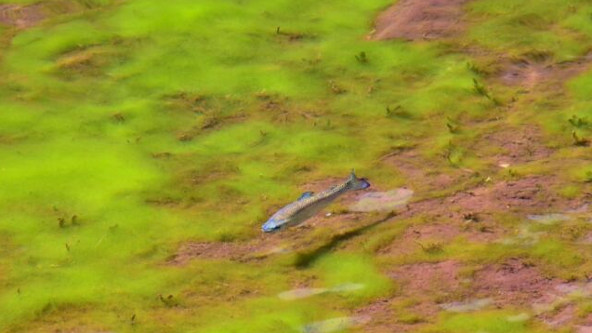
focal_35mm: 315
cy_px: 193
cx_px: 296
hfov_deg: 6.9
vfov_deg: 3.9
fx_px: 4944
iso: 200
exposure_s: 1/40
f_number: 16
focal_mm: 200
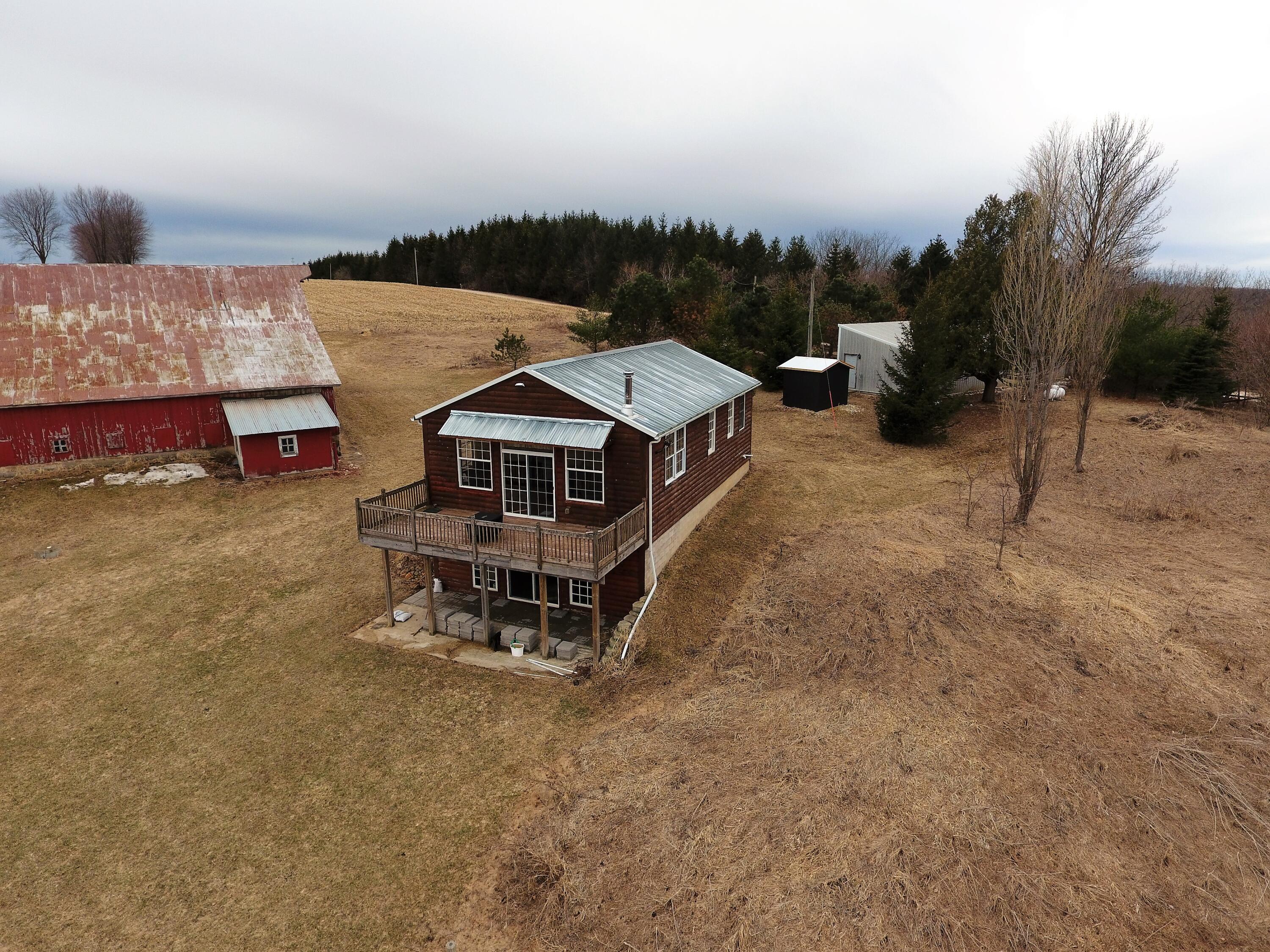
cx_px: 635
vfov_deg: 66.0
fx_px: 734
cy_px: 476
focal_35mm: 20
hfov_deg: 81.7
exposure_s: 1/532
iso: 100
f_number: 2.8
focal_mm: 3.61
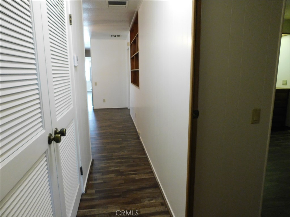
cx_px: 145
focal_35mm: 23
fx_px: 193
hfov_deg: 73.9
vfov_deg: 58.9
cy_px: 108
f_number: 3
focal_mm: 4
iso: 400
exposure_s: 1/30
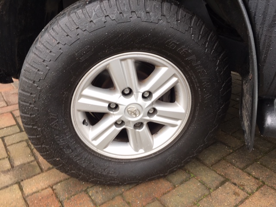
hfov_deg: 61.7
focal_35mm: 29
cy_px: 104
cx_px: 138
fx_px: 231
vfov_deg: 48.2
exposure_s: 1/50
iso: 32
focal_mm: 4.15
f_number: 2.2
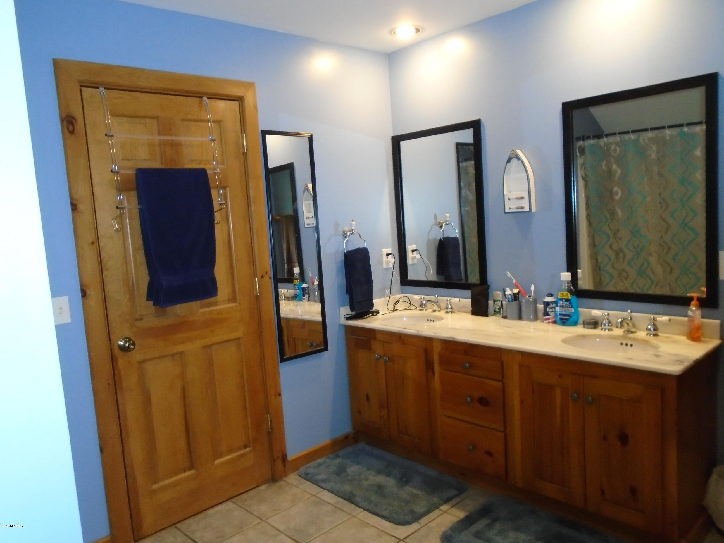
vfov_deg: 53.1
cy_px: 272
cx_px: 362
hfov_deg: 67.3
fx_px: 544
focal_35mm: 26
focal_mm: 4.6
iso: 400
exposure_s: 1/30
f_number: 3.2
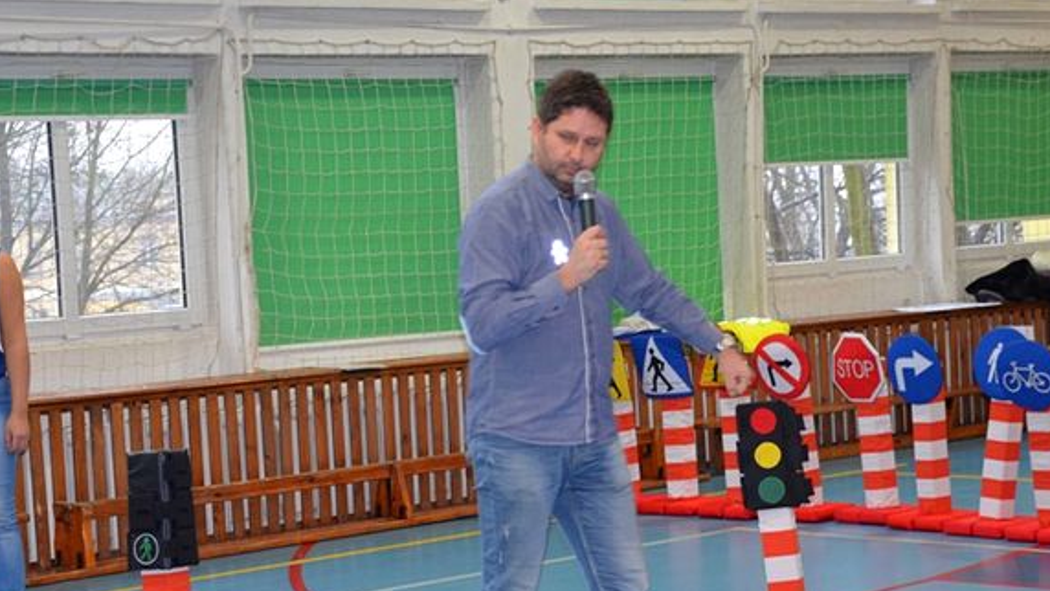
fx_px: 2918
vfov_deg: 11.6
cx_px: 556
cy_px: 355
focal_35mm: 105
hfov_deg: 20.4
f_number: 4.8
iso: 1100
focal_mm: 45
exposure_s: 1/60
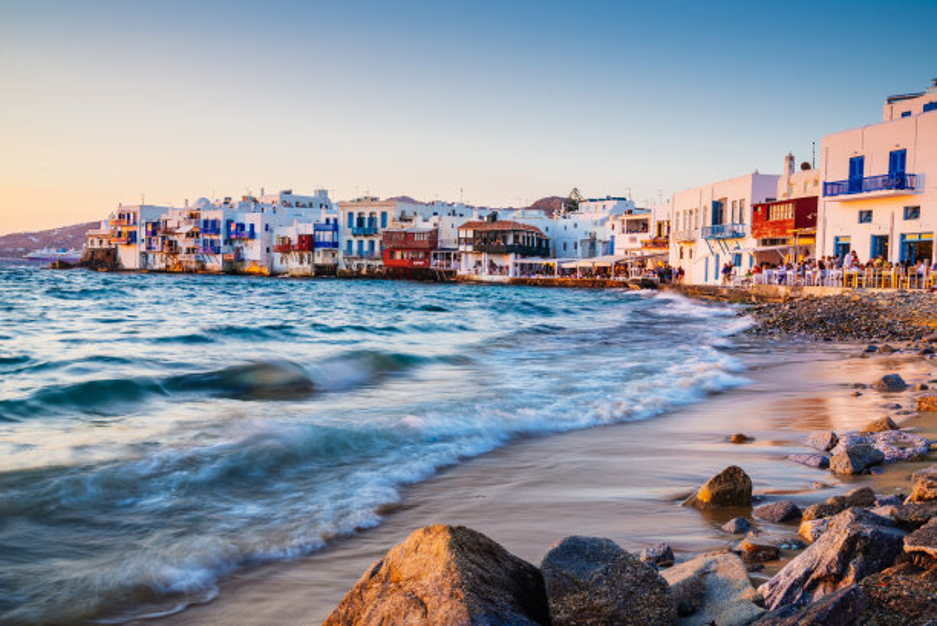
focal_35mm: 35
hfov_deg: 54.4
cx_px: 468
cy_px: 313
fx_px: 912
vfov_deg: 37.9
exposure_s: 1/4
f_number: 14
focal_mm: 35
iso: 100
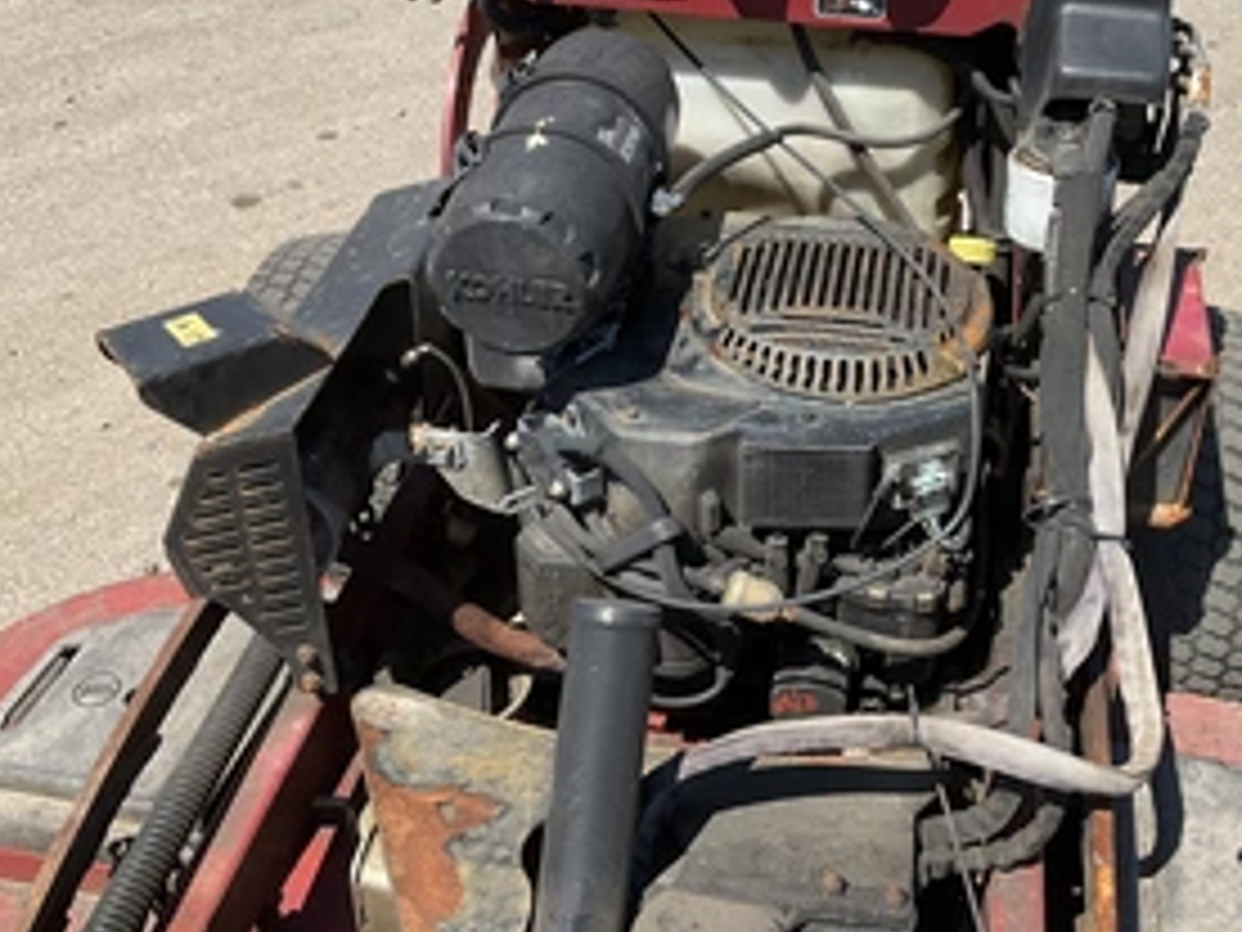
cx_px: 752
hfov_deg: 44.5
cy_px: 405
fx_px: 1507
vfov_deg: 34.3
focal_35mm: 42
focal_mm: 3
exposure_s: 1/1144
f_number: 1.8
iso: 25
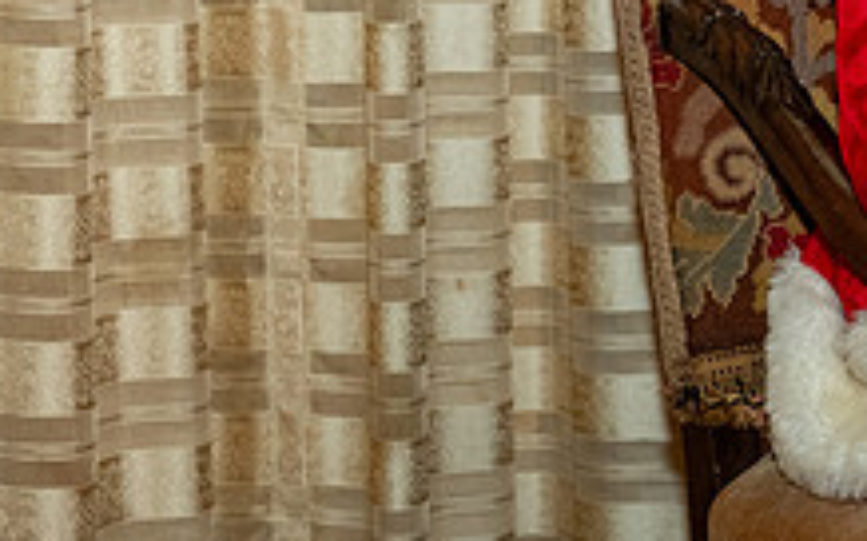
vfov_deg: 8.5
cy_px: -93
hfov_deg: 13.3
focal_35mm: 152
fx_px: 3590
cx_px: 1133
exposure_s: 1/125
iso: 2500
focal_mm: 37.4
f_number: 3.6
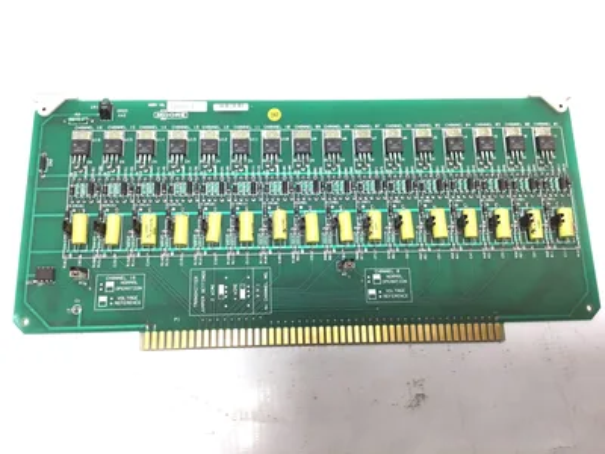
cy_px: 227
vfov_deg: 45.4
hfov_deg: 58.4
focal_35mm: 31
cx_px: 302
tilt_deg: -74.1
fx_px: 542
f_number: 2.4
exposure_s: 1/60
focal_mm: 3.3
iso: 32
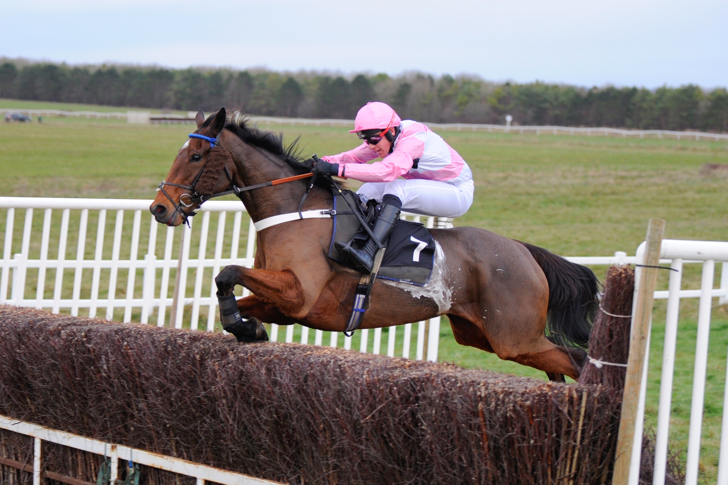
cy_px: 242
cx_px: 364
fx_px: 1657
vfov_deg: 16.6
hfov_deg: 24.8
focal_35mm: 82
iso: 1000
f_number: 2.8
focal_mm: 82
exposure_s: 1/1000
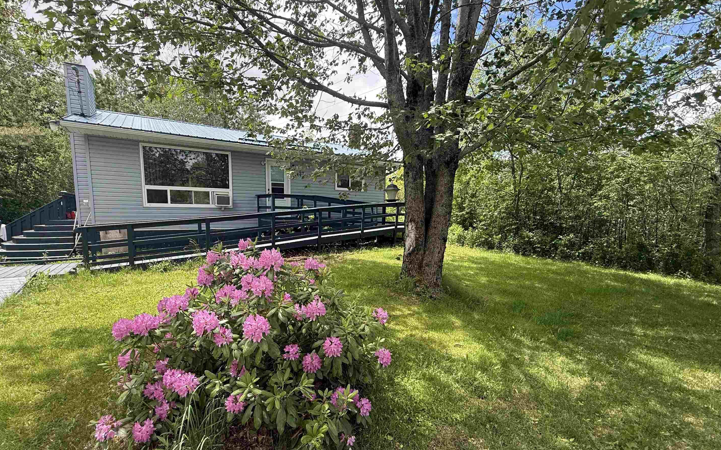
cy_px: 252
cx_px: 335
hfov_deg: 97.6
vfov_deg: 71.0
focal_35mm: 16
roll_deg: -0.5
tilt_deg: -6.9
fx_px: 314
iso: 50
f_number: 2.2
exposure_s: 1/388
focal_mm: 2.22
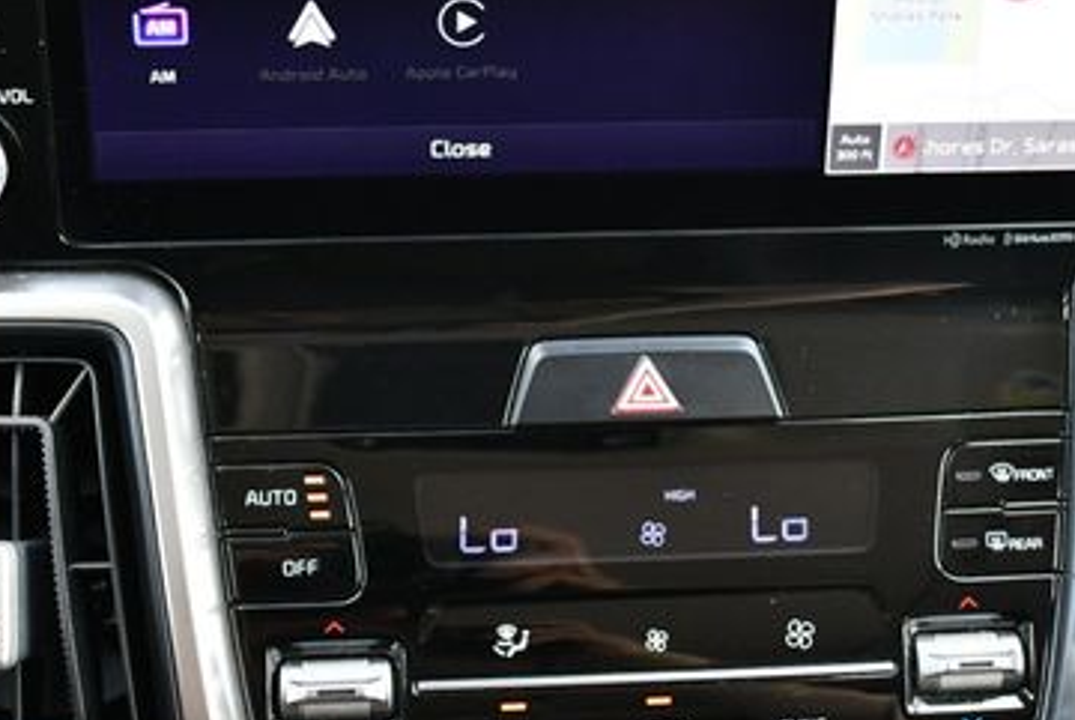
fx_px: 1913
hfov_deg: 31.4
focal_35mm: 64
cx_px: 532
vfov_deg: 21.2
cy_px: 197
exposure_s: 1/250
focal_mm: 18
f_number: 3.5
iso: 800
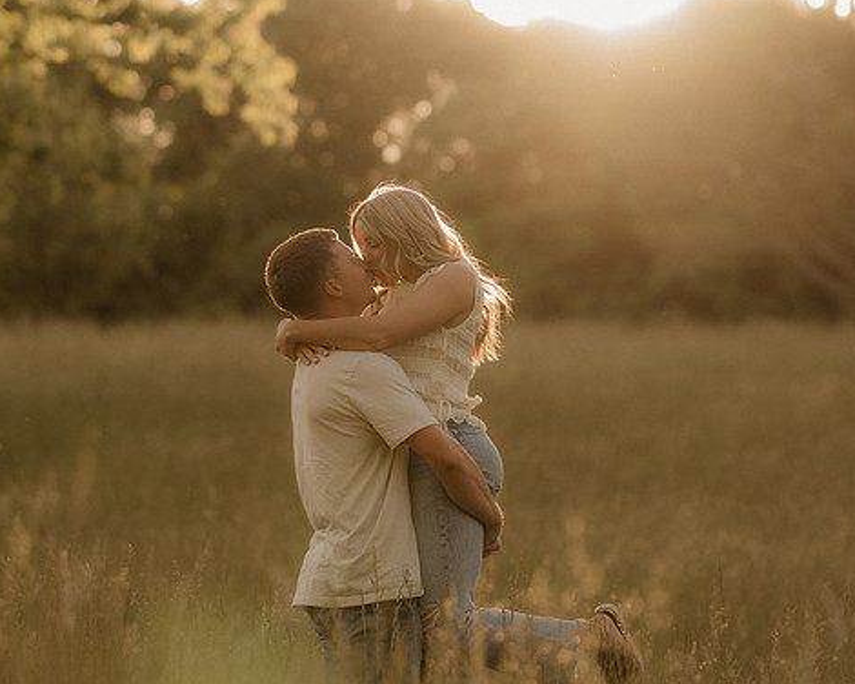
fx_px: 3720
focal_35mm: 147
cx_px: 437
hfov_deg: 13.1
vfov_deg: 10.5
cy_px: 340
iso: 250
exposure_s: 1/800
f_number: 2
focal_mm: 85
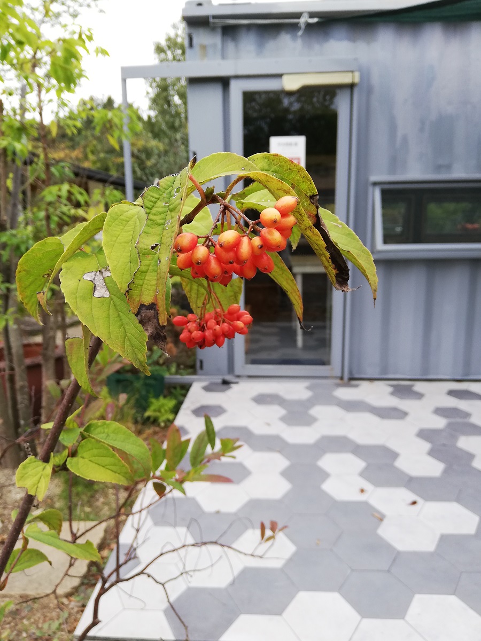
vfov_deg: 67.3
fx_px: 482
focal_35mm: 26
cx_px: 240
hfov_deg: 53.1
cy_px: 320
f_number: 2.2
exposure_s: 1/60
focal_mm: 3.81
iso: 64
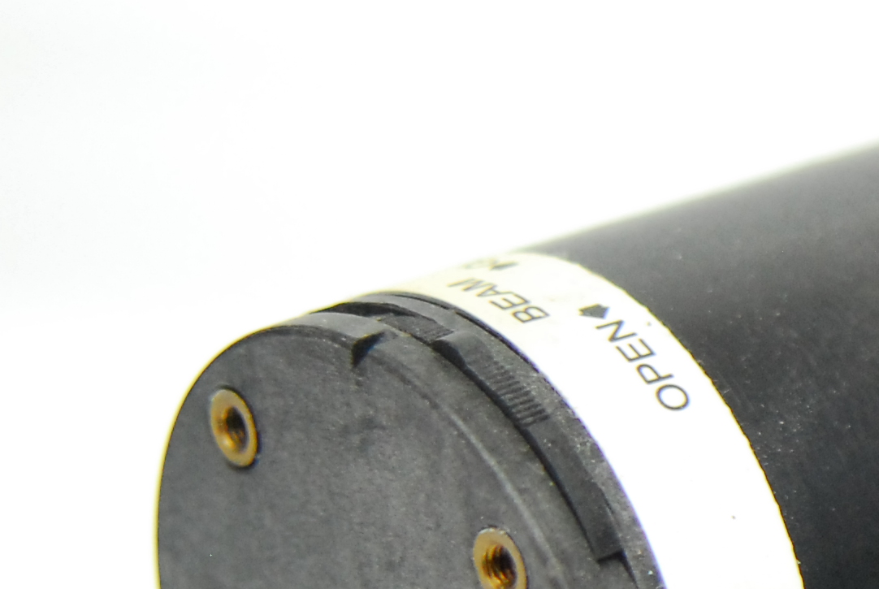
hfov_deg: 10.4
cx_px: 1449
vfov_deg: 7.3
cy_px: 471
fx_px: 4592
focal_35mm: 188
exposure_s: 1/100
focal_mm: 35
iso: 800
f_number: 3.2
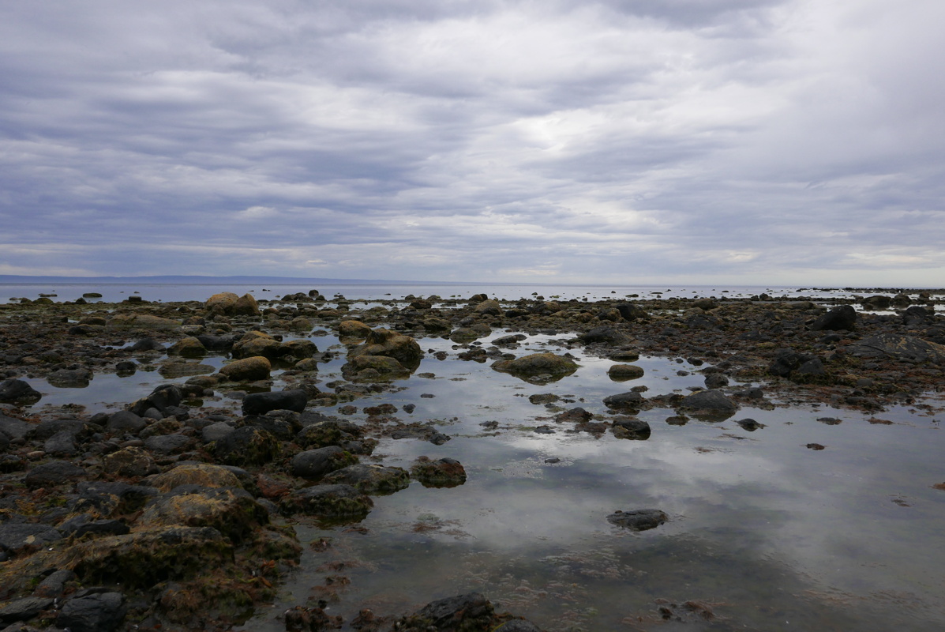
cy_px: 316
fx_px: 762
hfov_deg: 63.6
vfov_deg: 45.0
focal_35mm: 29
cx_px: 472
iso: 200
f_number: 5.6
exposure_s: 1/320
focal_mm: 13
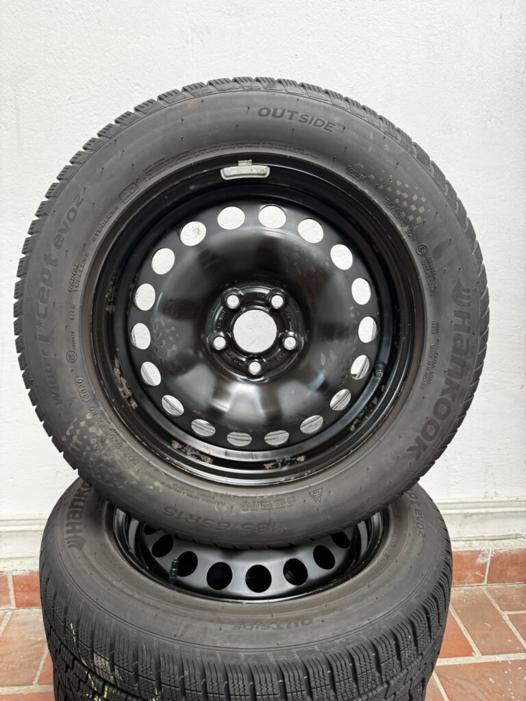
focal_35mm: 24
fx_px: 486
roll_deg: -1.6
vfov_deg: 71.6
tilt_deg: -15.1
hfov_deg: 56.8
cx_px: 263
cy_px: 350
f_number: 1.78
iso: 200
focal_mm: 6.76
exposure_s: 1/68
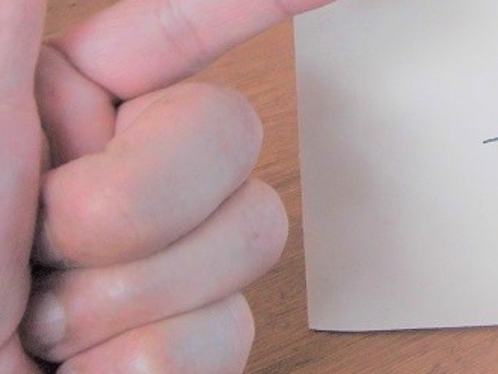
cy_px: -38
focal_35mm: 63
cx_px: 442
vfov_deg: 22.0
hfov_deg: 29.5
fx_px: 907
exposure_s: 1/100
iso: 100
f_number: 2.8
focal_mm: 4.7
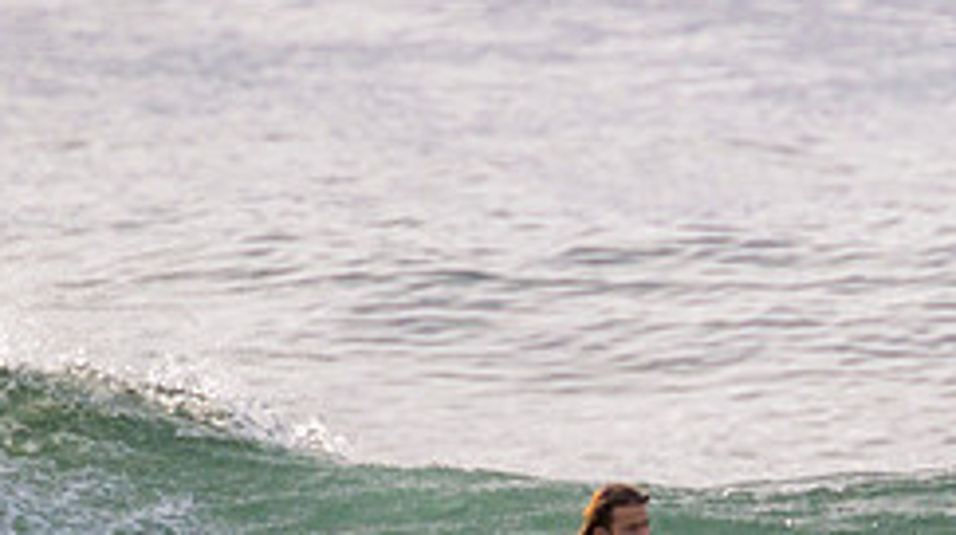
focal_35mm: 2004
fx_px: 50739
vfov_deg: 0.6
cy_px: 651
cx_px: 905
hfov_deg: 1.1
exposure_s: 1/2000
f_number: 11
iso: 1000
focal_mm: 800
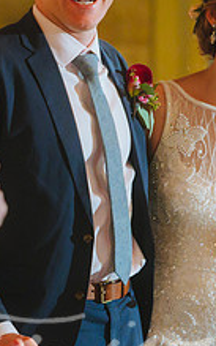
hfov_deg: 2.7
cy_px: 175
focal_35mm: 485
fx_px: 4565
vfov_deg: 4.3
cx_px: -104
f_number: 2.8
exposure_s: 1/125
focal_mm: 180
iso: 2500
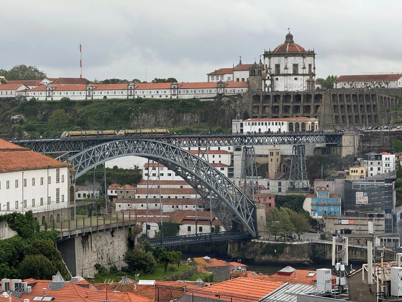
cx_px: 201
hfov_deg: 16.4
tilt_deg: -1.7
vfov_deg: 12.3
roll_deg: +0.4
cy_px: 151
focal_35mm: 120
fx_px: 1394
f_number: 2.8
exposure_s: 1/144
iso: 50
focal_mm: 15.66
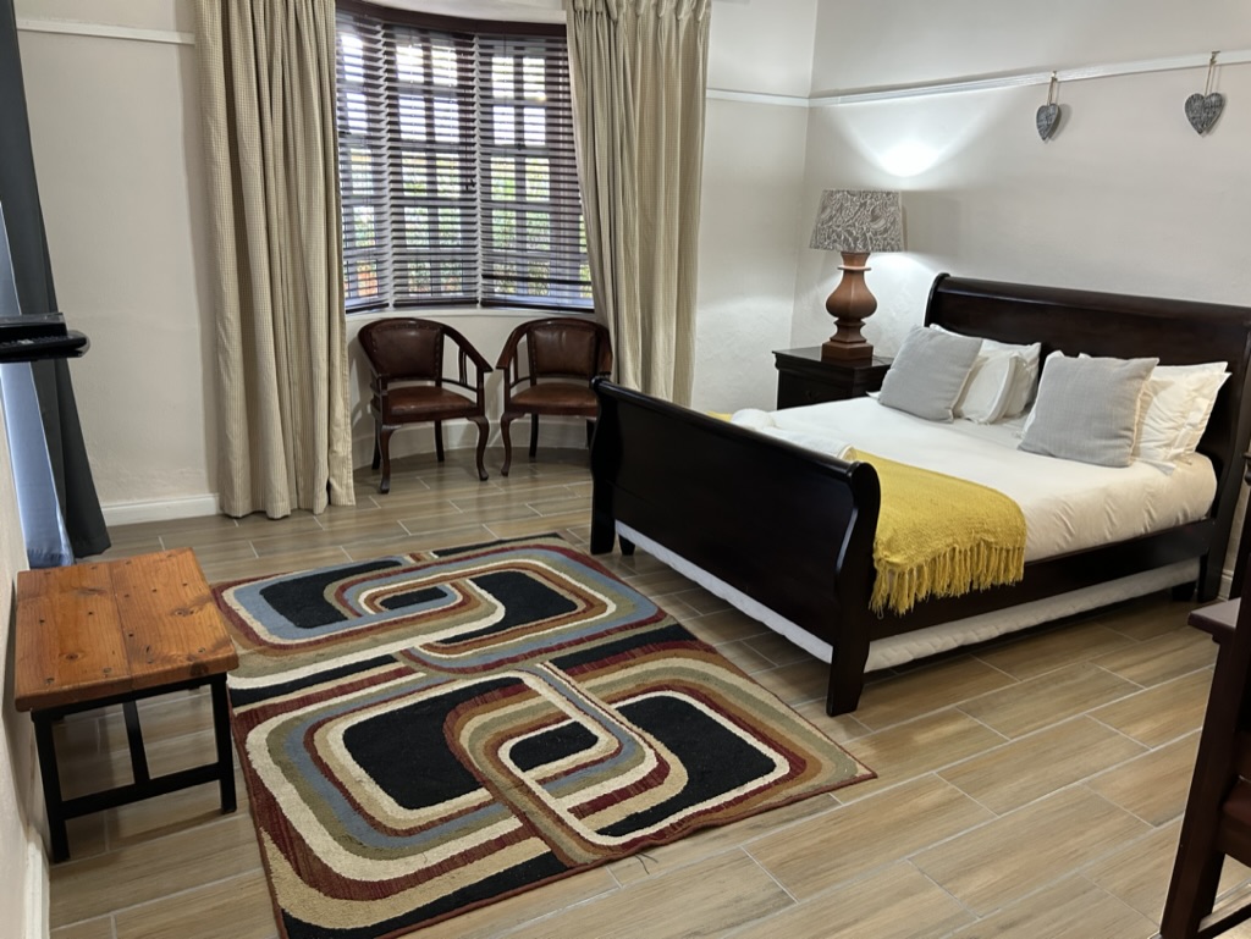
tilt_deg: -15.5
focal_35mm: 26
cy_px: 470
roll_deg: -1.6
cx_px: 626
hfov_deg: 67.3
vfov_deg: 53.1
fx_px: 940
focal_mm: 5.7
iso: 200
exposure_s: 1/50
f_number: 1.5
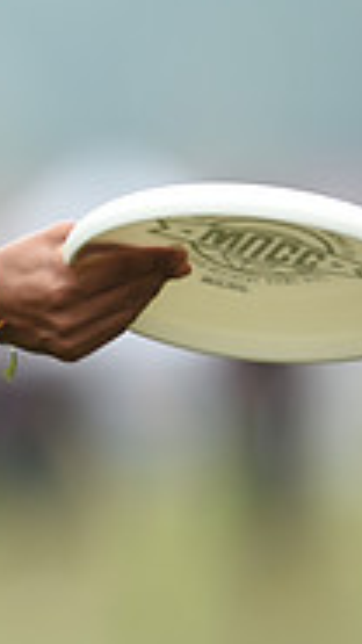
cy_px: 176
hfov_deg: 0.9
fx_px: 22433
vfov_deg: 1.6
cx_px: -320
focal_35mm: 1314
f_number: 2.8
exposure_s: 1/1250
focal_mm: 400
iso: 500
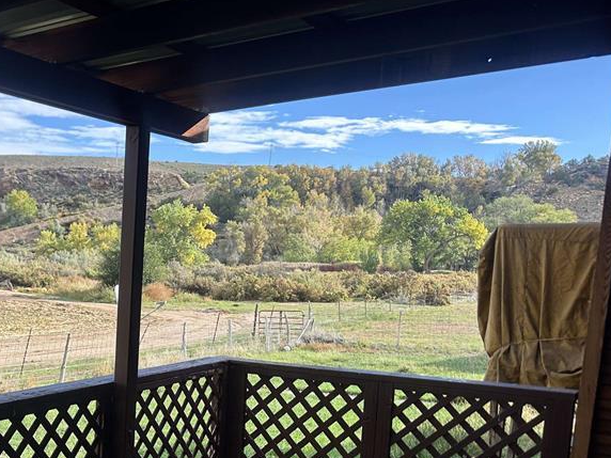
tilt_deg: -8.1
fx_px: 759
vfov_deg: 32.8
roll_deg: -3.1
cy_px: 352
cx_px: 109
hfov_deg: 41.7
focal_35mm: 43
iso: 80
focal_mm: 6.86
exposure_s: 1/1562
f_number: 1.78
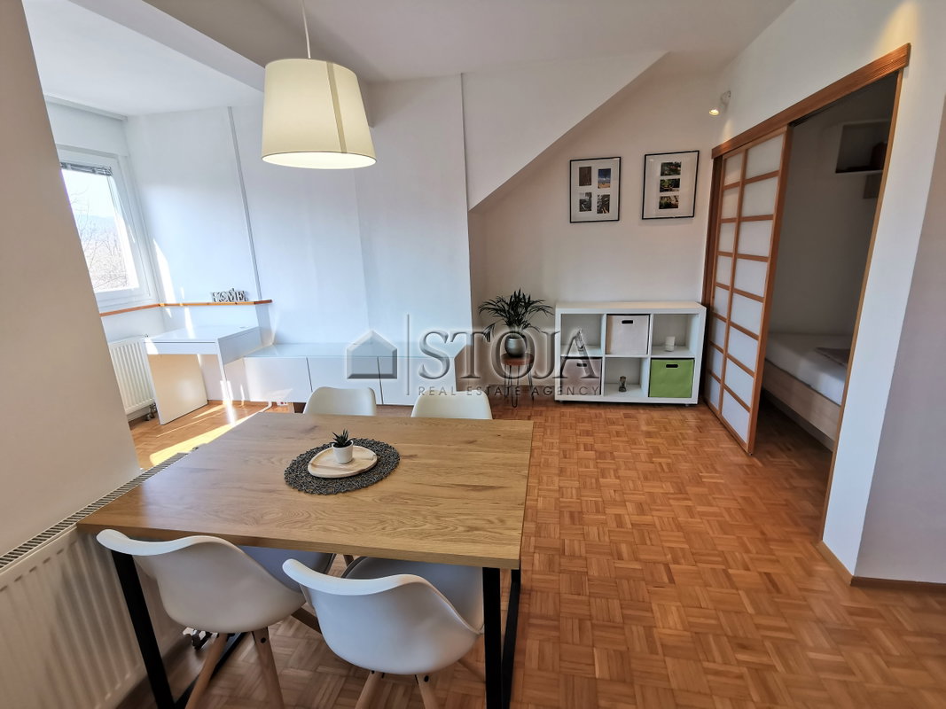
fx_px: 465
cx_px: 473
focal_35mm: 17
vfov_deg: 74.7
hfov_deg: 91.0
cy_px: 354
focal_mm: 2.26
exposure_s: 1/99.9
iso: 64
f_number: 2.2
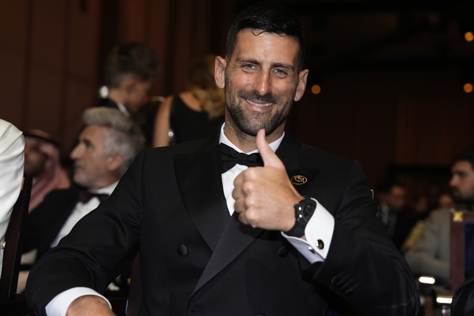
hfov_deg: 30.1
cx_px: 237
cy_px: 158
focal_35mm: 67
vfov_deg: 20.3
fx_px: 882
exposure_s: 1/500
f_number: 3.5
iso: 2000
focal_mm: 67
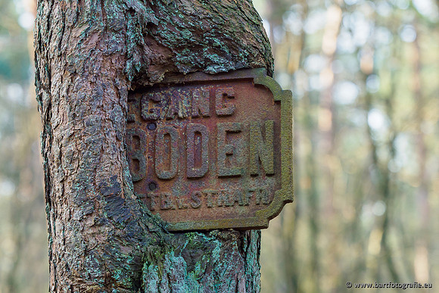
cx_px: 225
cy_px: 139
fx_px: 2531
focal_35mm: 208
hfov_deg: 9.9
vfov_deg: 6.6
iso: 640
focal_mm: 95
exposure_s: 1/125
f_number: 4
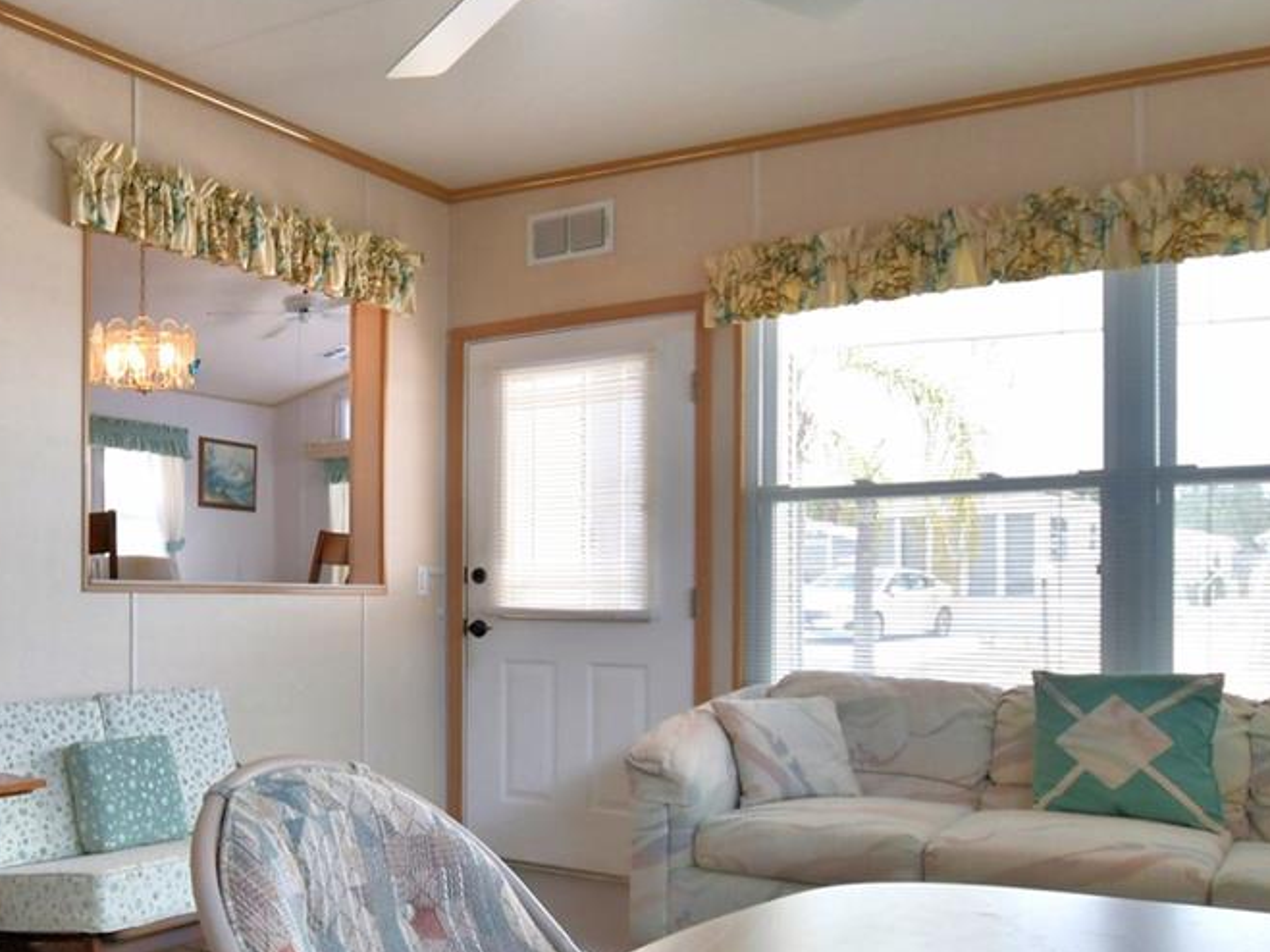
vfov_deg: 40.4
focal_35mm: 35
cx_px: 216
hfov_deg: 48.9
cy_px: 599
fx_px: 1284
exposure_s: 1/125
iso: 220
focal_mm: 10
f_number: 4.5
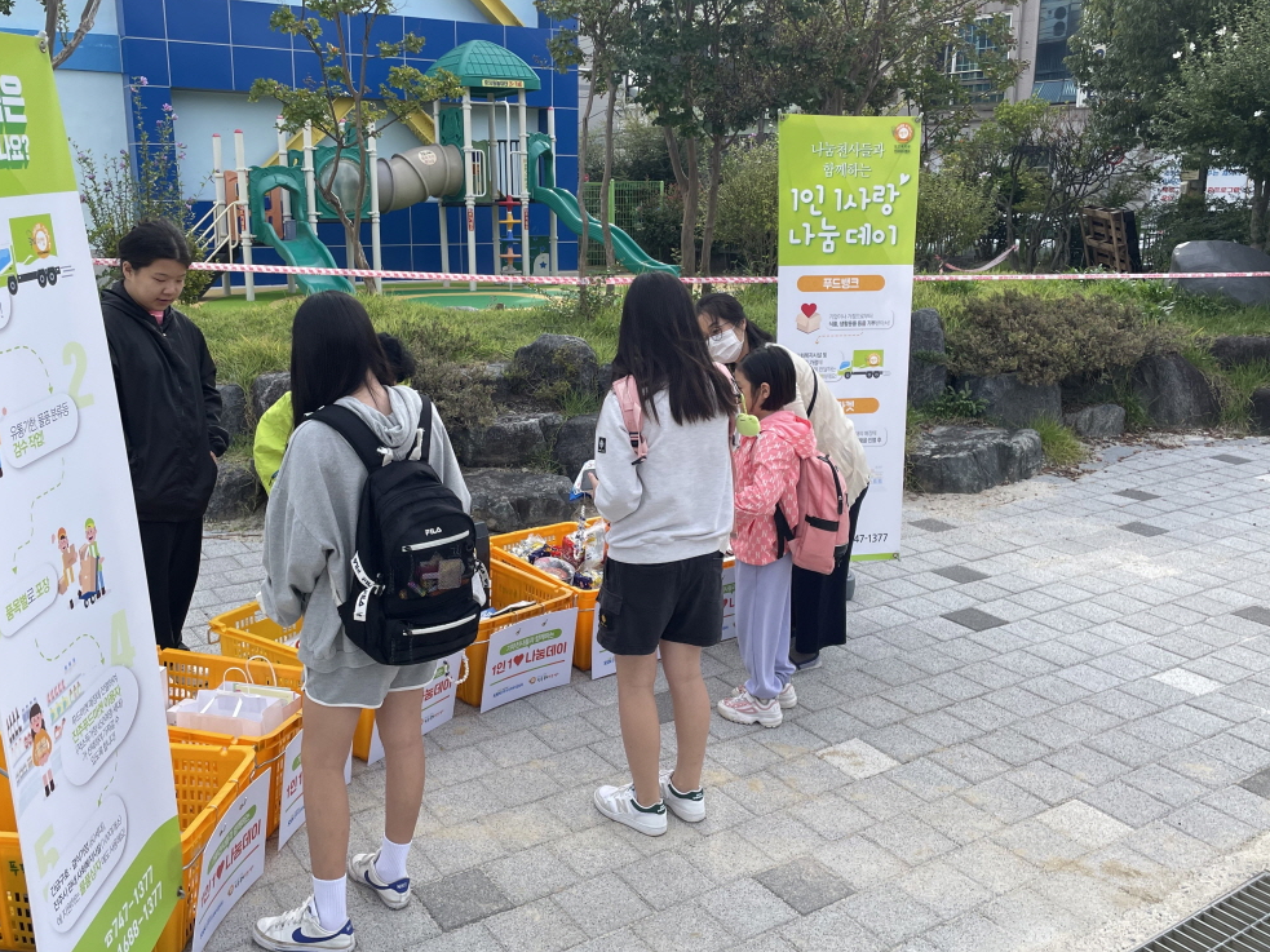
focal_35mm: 32
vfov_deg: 44.1
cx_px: 581
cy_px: 433
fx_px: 1174
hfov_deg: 56.7
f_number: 1.6
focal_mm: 4.2
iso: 32
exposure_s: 1/1043
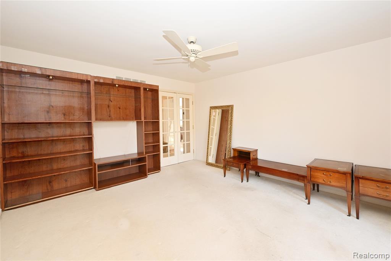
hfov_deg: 104.3
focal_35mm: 14
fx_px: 152
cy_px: 130
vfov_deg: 81.2
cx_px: 196
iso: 720
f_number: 8
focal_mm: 14
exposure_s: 1/60
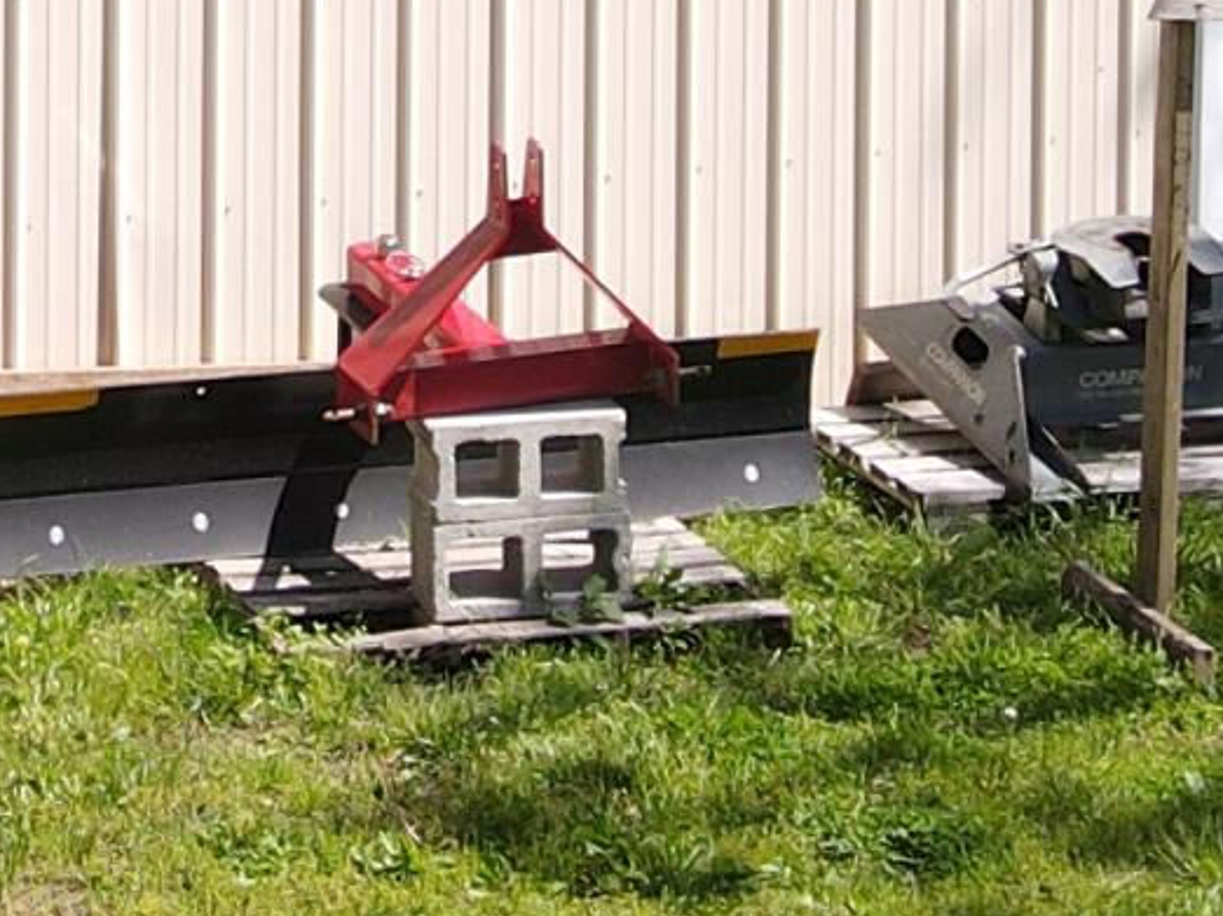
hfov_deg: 13.9
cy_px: -654
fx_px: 4873
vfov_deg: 10.2
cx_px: -204
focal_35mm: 138
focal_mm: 4.5
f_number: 2.8
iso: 100
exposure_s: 1/350
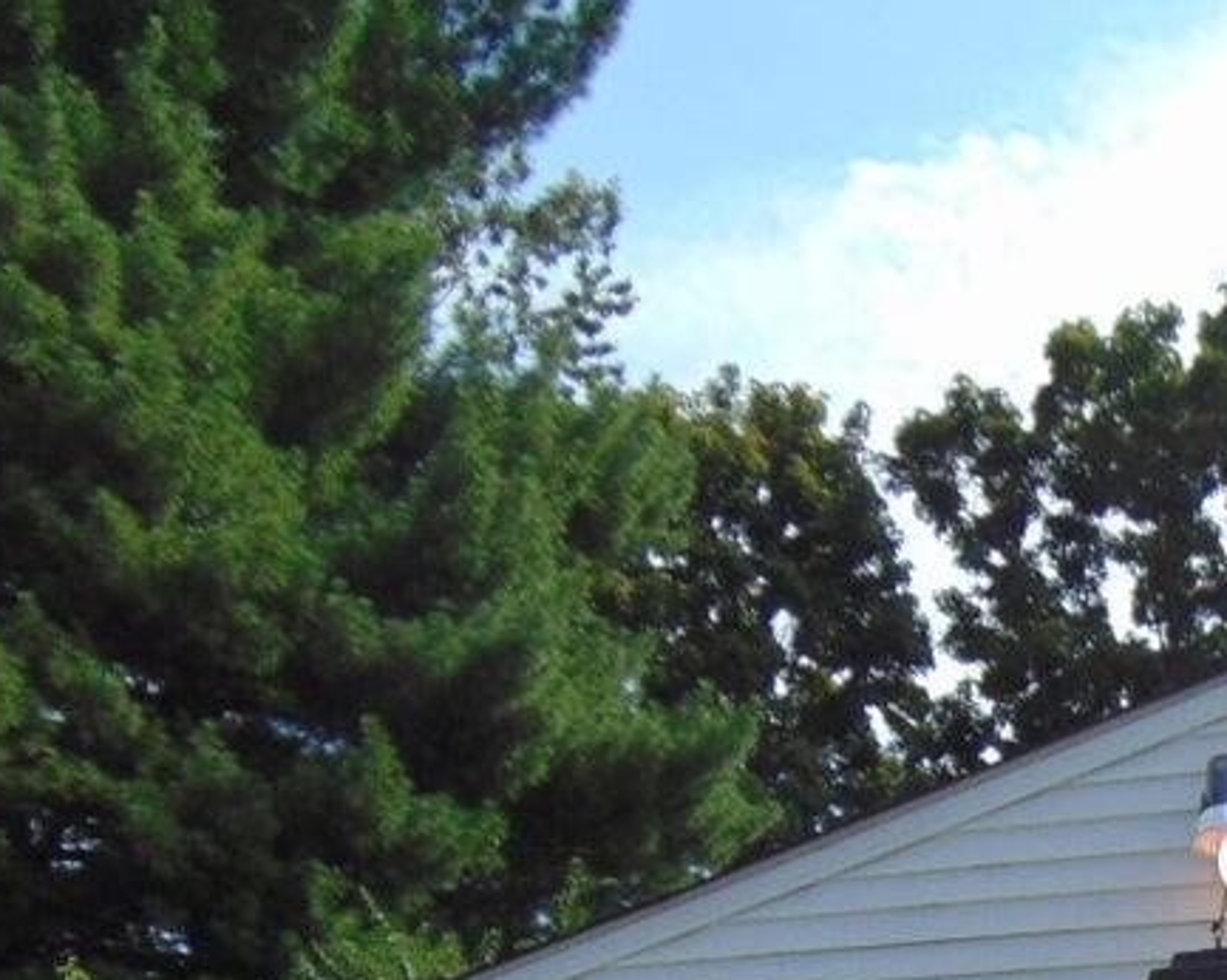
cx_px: 1486
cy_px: 1447
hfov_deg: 22.7
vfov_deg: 17.9
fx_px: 2795
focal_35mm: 77
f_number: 3
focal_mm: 4.5
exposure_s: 1/640
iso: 80
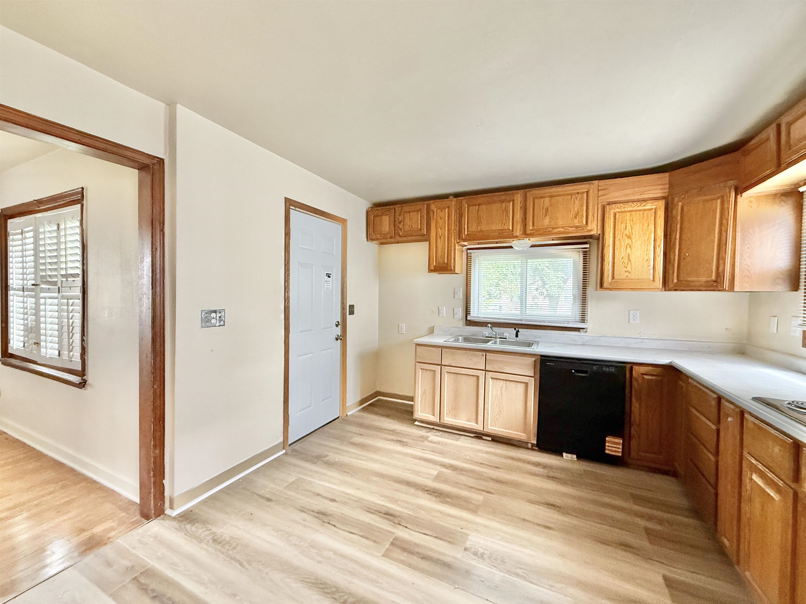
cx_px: 403
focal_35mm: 14
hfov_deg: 102.1
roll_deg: -1.9
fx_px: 326
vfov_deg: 85.7
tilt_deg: -1.2
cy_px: 302
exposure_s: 1/82
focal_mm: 2.22
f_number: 2.2
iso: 320
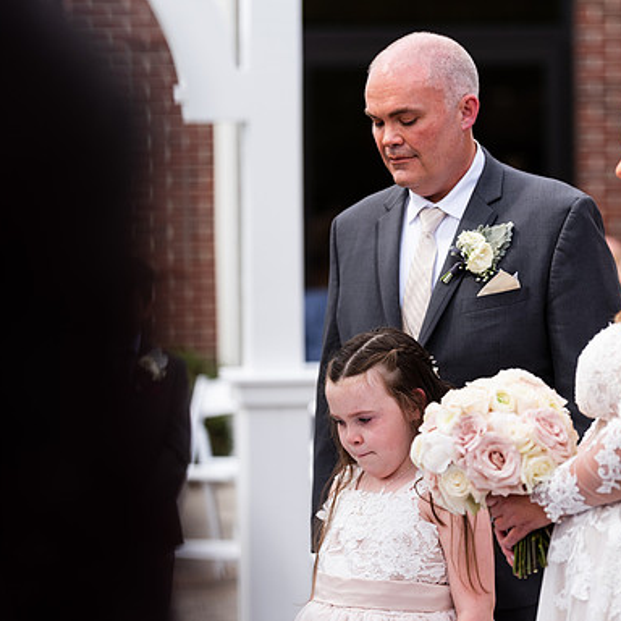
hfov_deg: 10.5
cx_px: 387
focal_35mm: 167
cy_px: 311
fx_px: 3390
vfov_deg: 10.5
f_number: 2.8
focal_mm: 130
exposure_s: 1/640
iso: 64
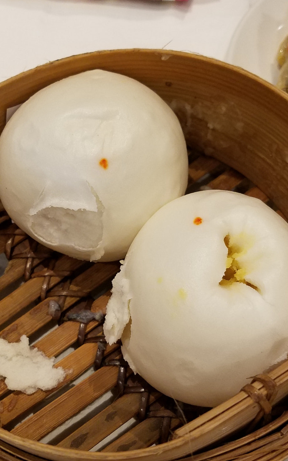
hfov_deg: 32.0
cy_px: 277
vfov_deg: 49.0
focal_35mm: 40
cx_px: 132
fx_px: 502
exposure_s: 1/30
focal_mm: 4.2
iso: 160
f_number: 1.7
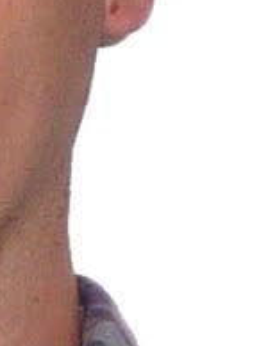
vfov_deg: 5.4
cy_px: -87
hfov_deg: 4.0
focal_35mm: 366
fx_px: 3659
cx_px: -163
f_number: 3.6
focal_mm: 6.5
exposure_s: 1/30
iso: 100
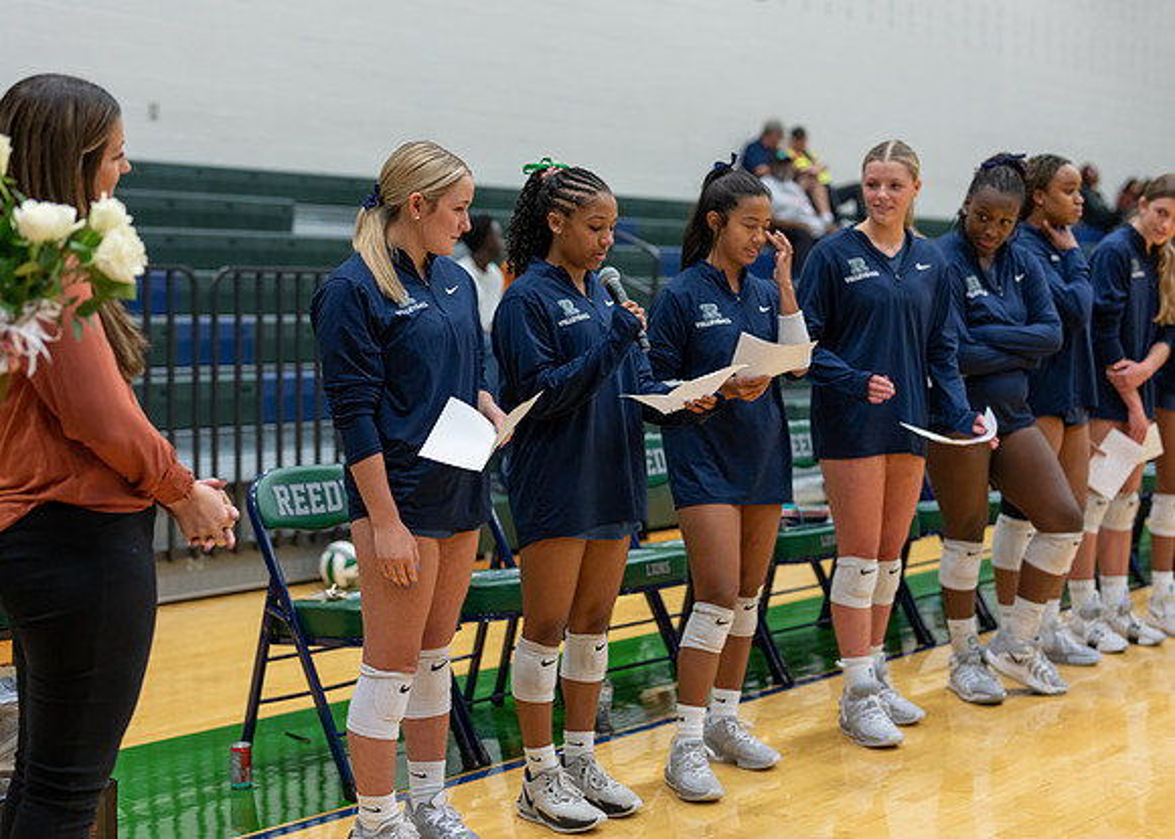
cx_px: 588
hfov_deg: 37.2
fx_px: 1748
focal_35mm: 52
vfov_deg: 27.0
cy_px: 420
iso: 800
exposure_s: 1/320
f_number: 1.8
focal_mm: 50
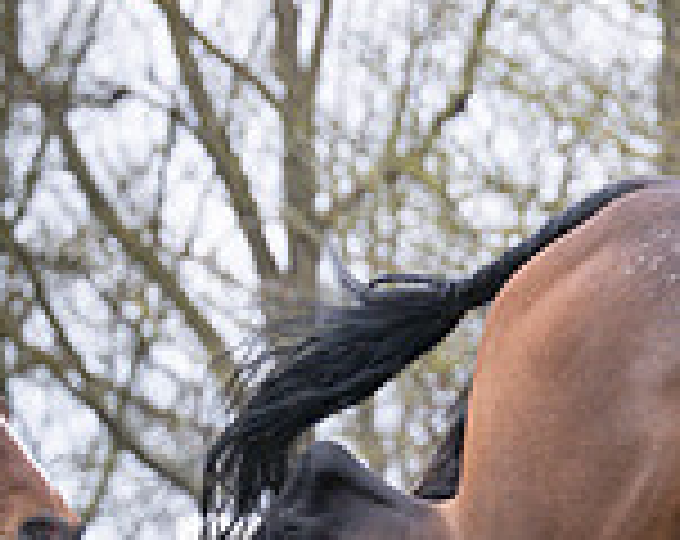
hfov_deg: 5.1
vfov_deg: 4.1
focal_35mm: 375
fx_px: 7528
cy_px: 461
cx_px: 1066
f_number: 2.8
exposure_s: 1/1600
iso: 400
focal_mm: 70
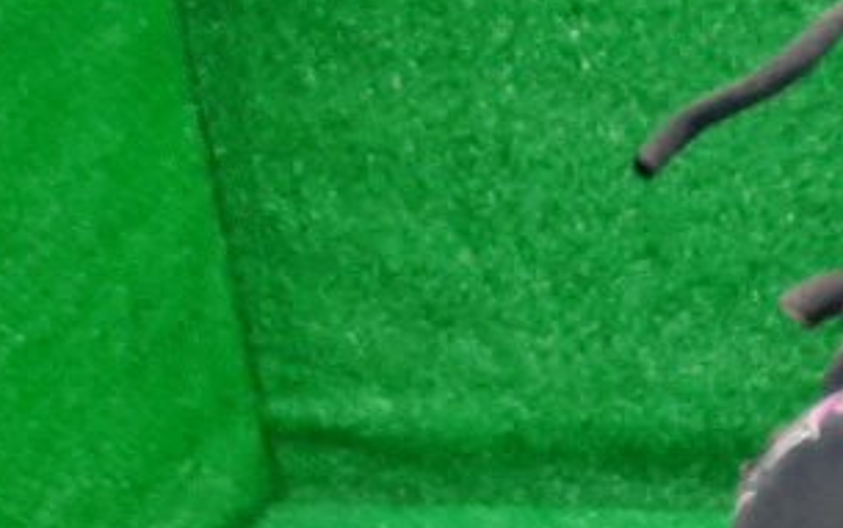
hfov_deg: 15.1
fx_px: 2988
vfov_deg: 9.7
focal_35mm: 130
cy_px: 885
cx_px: 1200
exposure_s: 1/50
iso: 107
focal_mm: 3.93
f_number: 1.7
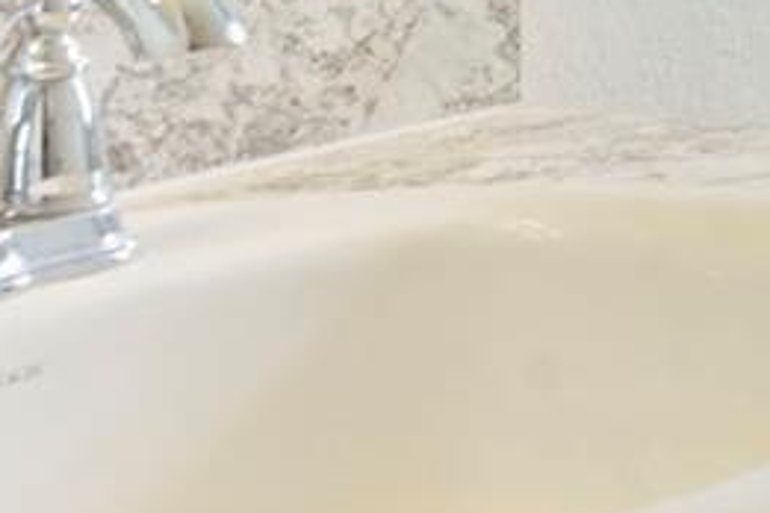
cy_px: -261
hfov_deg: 16.2
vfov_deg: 13.2
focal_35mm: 98
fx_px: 2096
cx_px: 1531
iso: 100
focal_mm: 16
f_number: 8
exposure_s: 1/8
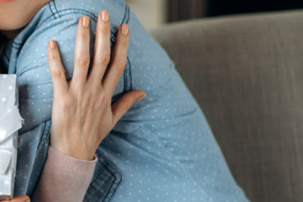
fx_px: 1993
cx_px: -101
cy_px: 89
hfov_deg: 8.6
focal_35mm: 237
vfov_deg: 5.8
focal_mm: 85
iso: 500
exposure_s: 1/100
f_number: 2.2
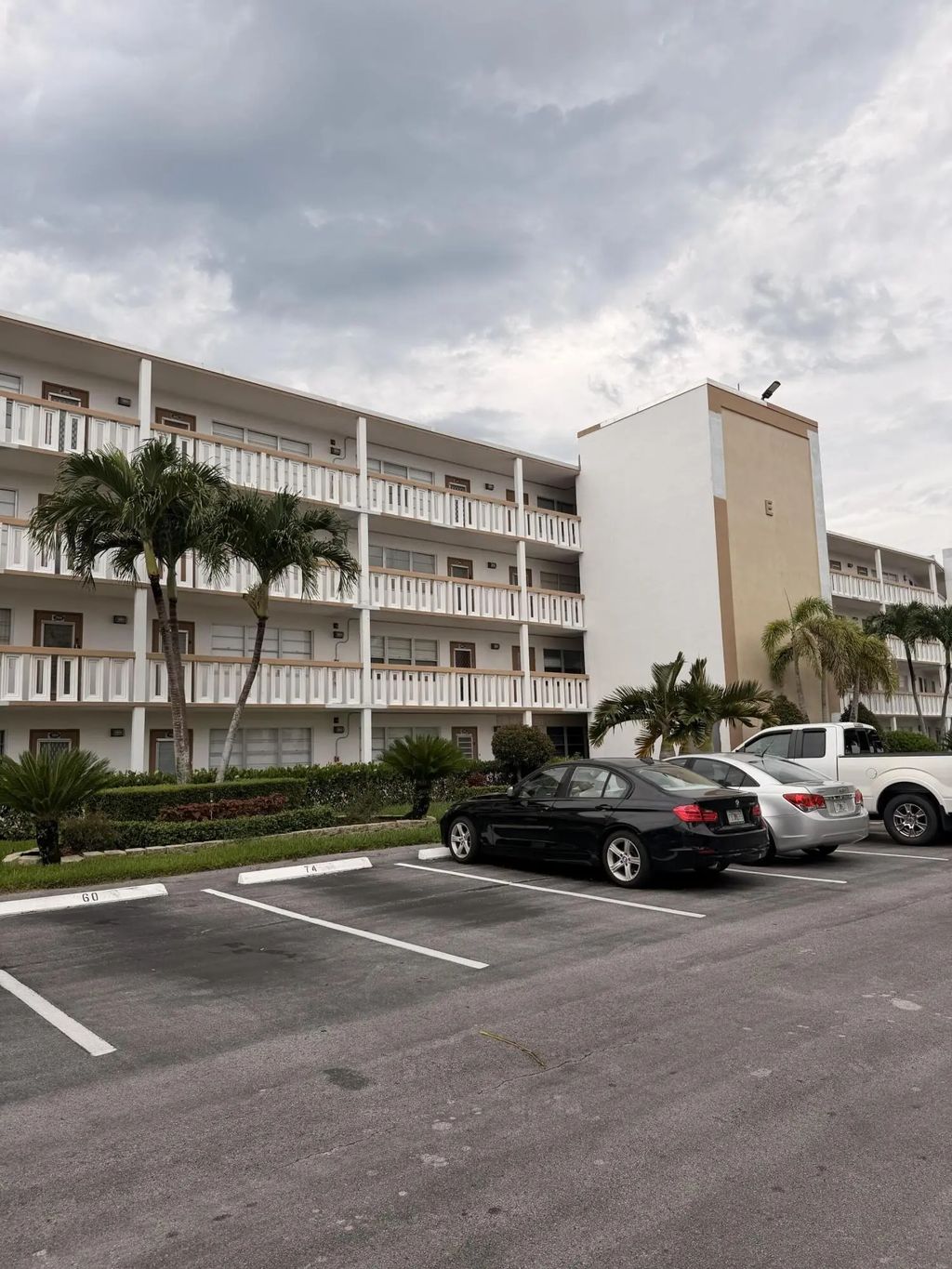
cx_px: 476
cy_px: 634
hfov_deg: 56.8
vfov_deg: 71.6
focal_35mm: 24
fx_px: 880
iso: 80
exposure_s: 1/3279
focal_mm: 6.76
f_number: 1.78
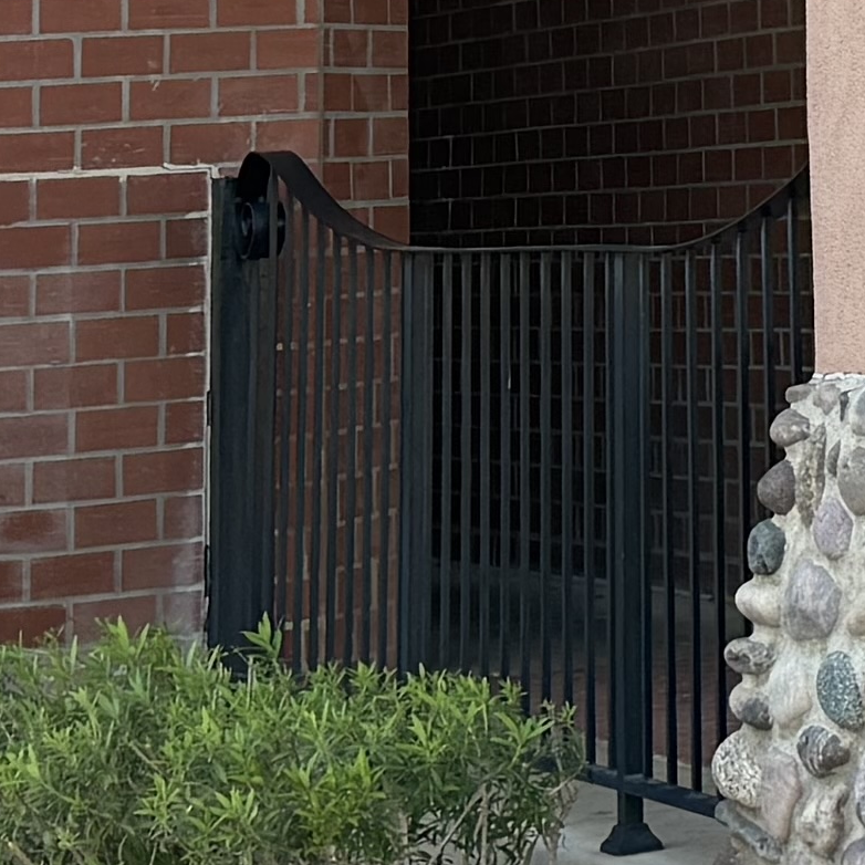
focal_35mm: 155
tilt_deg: +11.0
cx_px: 1207
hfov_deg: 10.9
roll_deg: +3.6
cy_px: -743
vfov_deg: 10.5
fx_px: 4382
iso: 100
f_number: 1.78
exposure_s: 1/539
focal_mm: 6.76
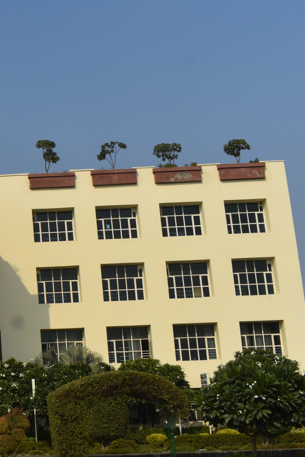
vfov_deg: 35.1
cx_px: -149
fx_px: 724
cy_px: 232
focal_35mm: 57
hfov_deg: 20.5
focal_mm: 18
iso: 100
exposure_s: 1/320
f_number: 9
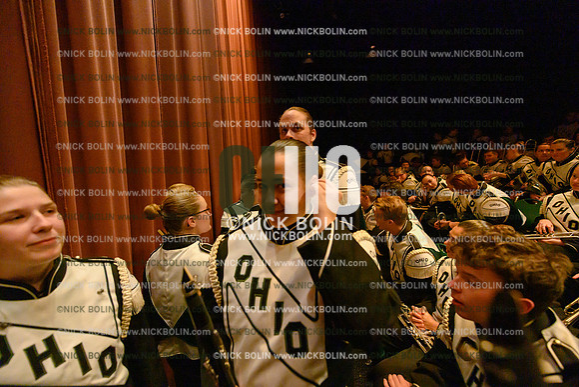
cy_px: 194
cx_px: 290
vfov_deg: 81.2
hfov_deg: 104.2
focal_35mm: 14
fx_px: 225
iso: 25600
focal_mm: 14
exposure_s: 1/320
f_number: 2.8
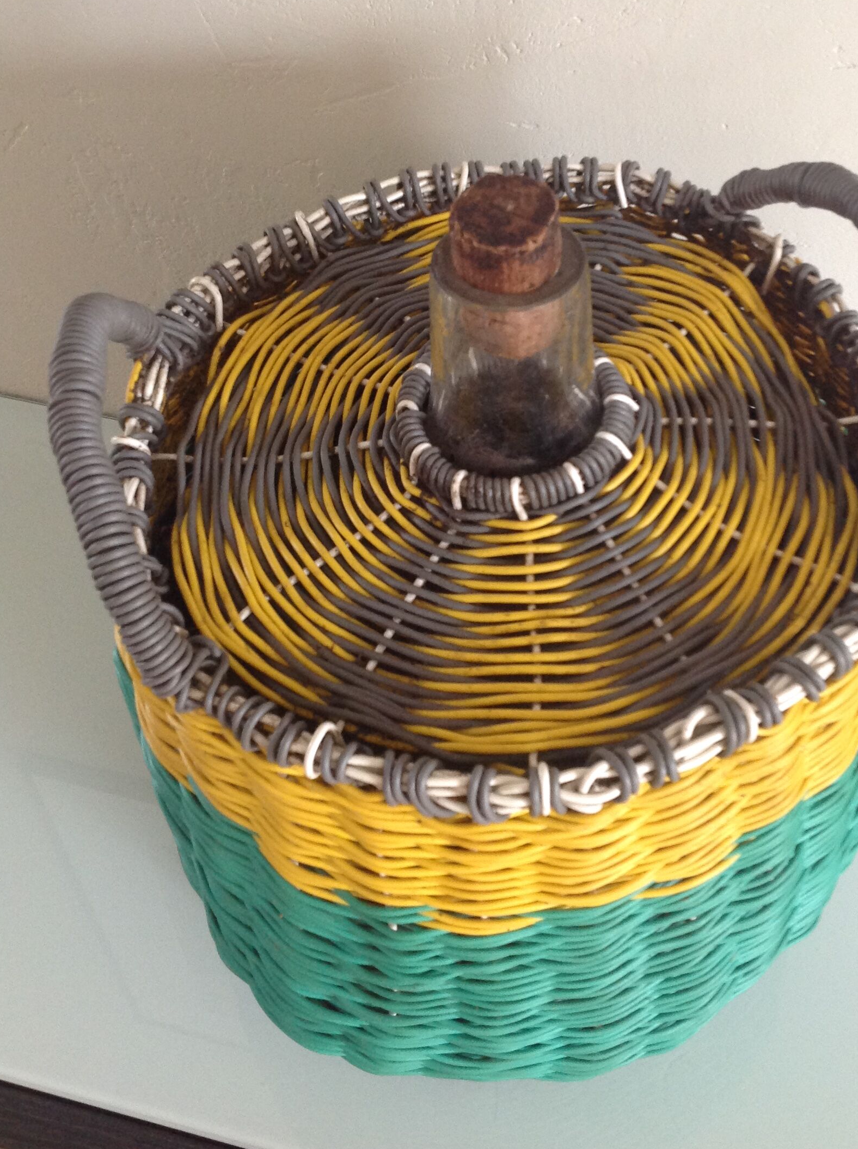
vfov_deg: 43.8
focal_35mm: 43
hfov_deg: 33.4
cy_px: 490
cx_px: 522
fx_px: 1425
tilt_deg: -50.4
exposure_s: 1/15
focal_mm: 4.28
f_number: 2.4
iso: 200
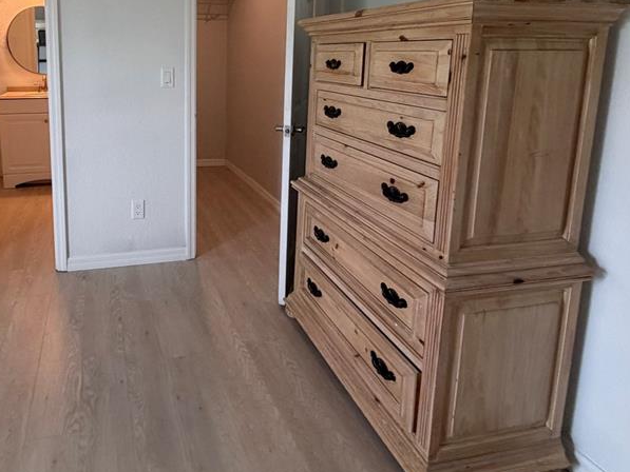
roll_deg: +0.1
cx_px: 194
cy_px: 115
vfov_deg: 54.1
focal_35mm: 24
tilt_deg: -7.0
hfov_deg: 68.9
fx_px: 437
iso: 250
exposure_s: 1/120
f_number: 2.2
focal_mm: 2.22
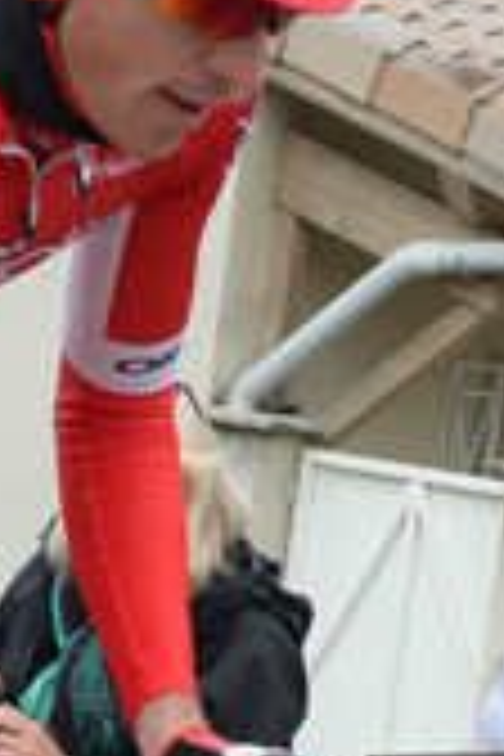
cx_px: -180
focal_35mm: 213
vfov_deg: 9.6
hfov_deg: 6.4
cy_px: 812
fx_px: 4473
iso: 800
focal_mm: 35
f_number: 5
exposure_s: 1/1000
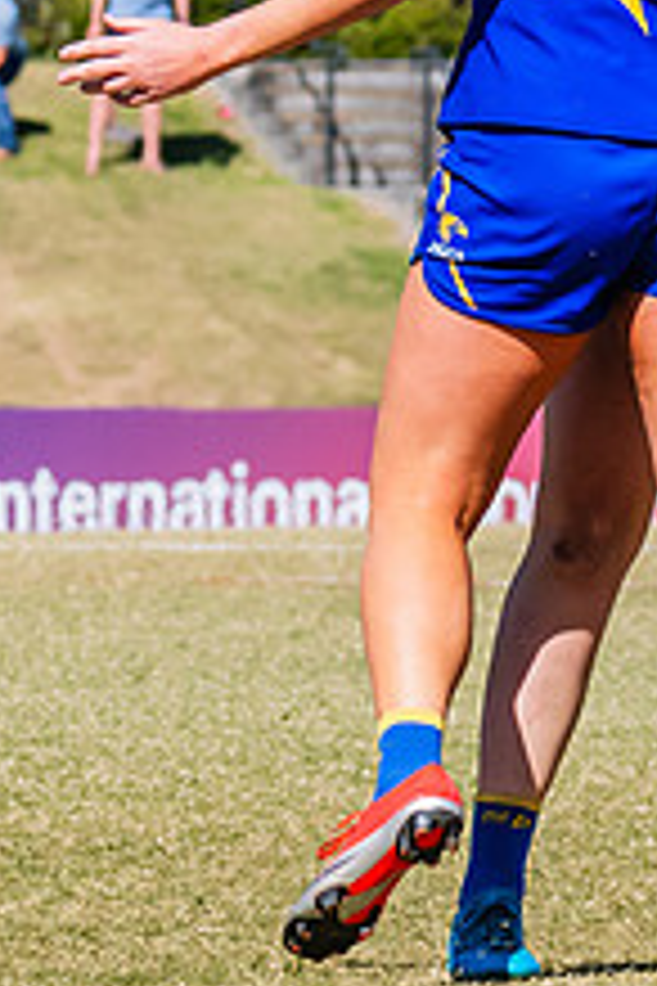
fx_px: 24608
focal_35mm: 899
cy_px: 32
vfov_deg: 2.3
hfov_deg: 1.5
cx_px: 503
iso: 800
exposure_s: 1/1600
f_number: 10
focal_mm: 170
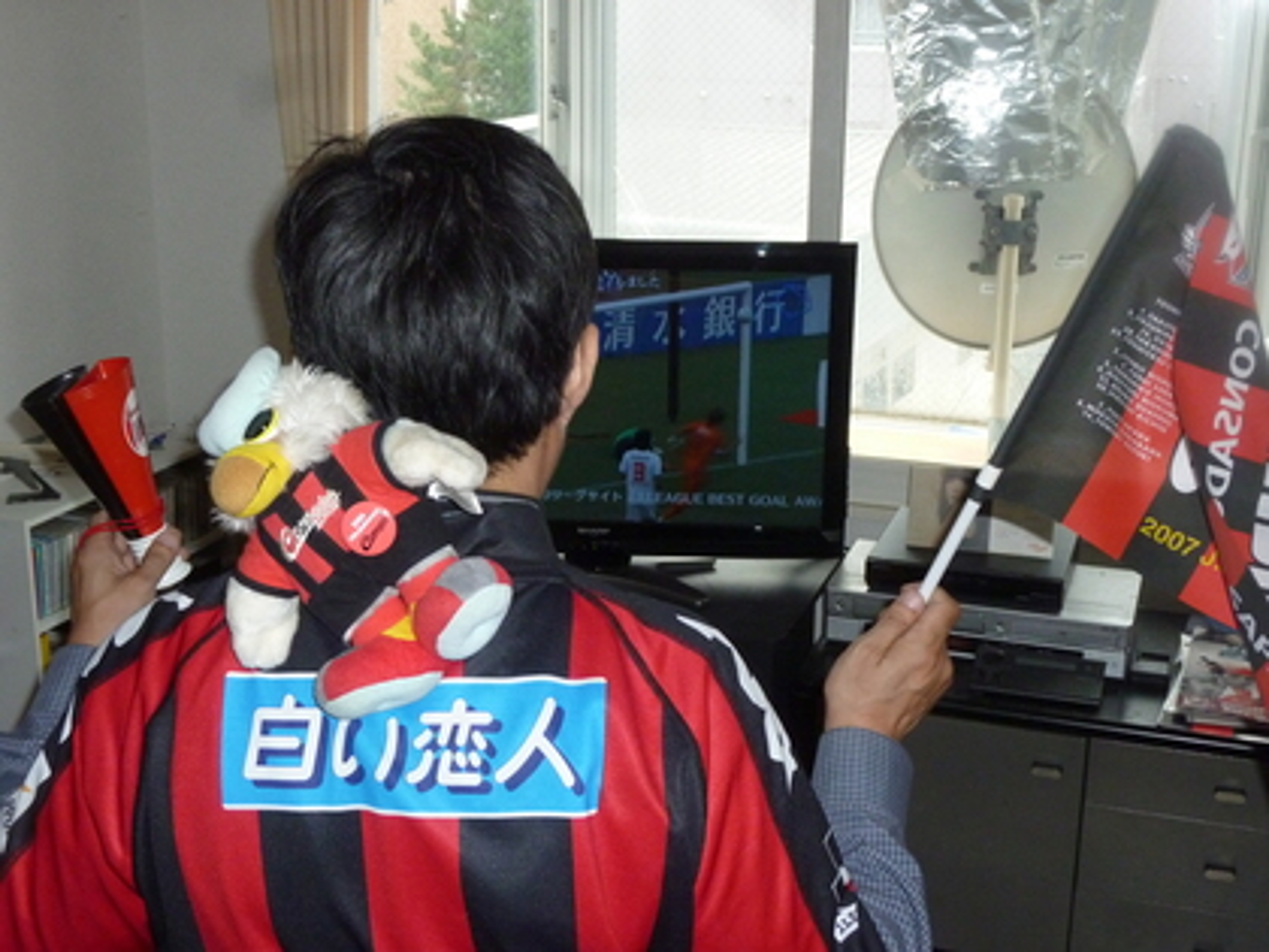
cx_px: 634
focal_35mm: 45
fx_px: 1650
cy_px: 476
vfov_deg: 32.2
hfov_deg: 42.1
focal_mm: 8.1
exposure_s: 1/125
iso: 400
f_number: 4.2
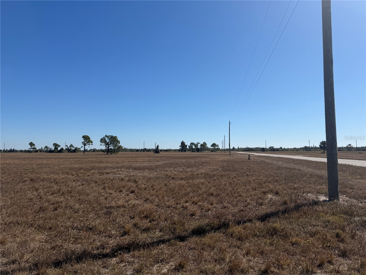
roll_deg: +0.5
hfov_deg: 71.6
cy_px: 138
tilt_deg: +2.9
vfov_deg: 56.8
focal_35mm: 24
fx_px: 254
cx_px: 183
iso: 80
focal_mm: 6.76
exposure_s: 1/8130
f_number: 1.78
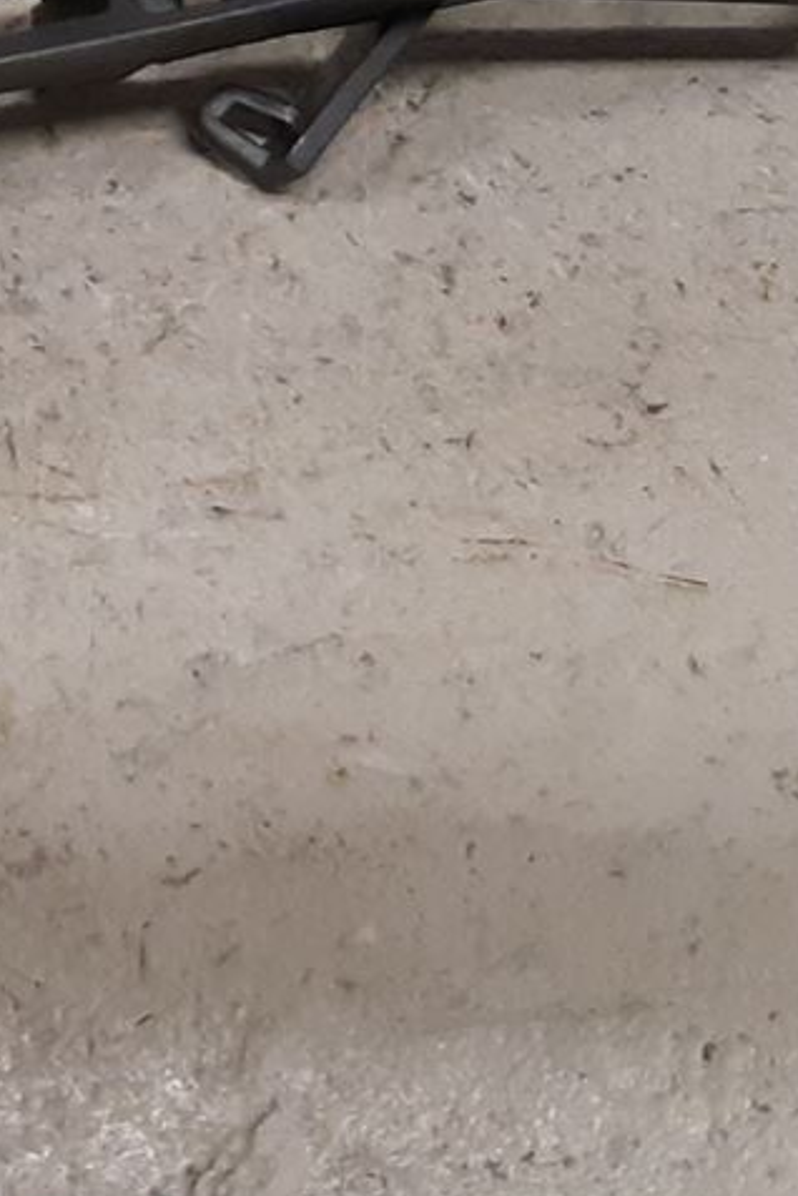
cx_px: -497
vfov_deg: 16.6
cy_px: -376
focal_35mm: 116
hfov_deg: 11.2
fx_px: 3857
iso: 200
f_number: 1.7
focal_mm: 3.93
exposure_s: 1/50
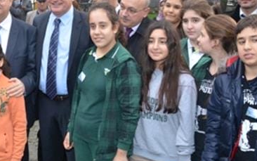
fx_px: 420
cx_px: 35
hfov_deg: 32.6
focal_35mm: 60
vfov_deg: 21.6
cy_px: 107
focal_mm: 18
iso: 1250
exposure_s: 1/250
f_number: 8
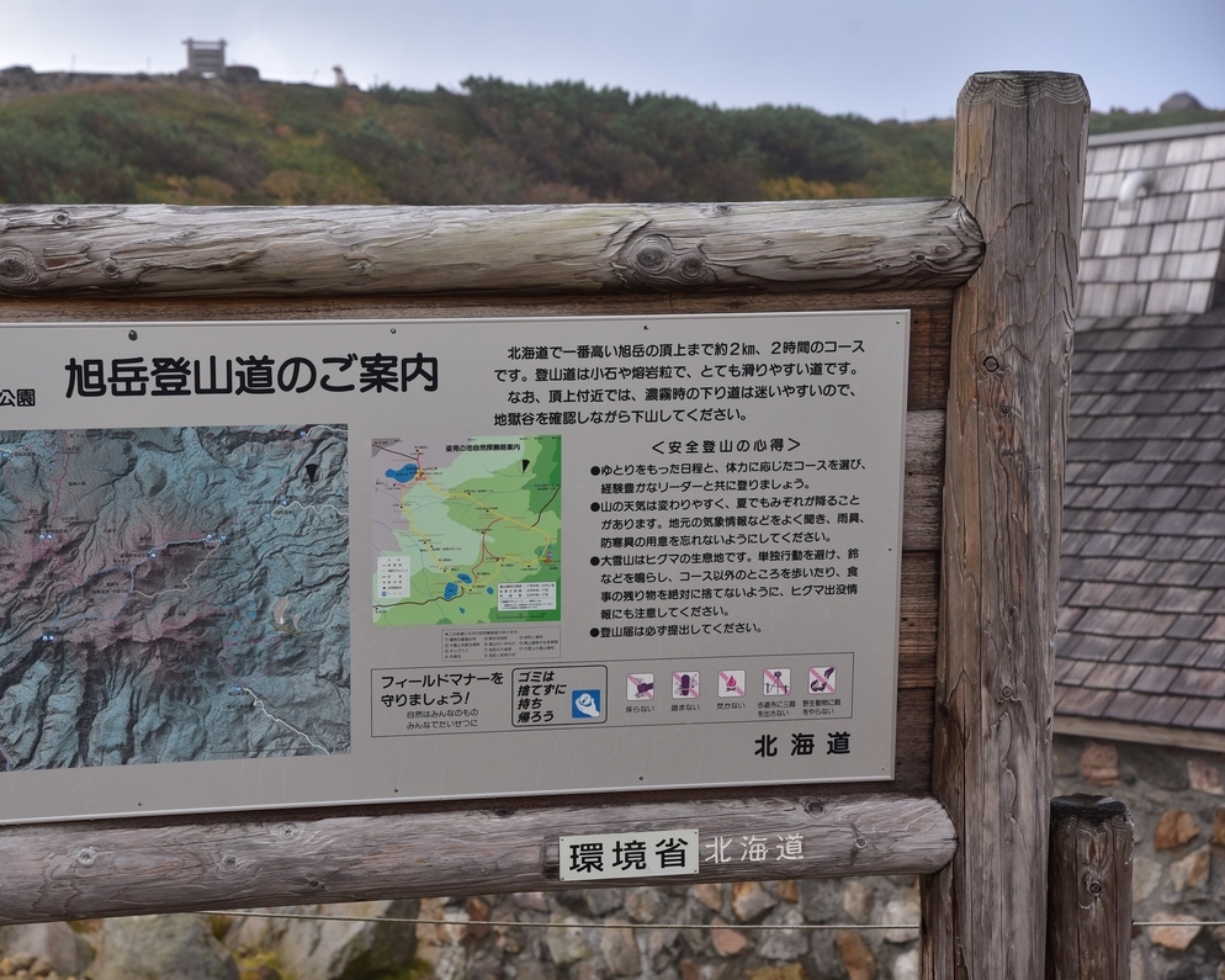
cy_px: 490
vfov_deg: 18.1
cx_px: 497
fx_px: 3081
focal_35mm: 85
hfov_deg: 22.5
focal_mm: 75
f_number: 6.3
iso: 320
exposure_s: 1/640
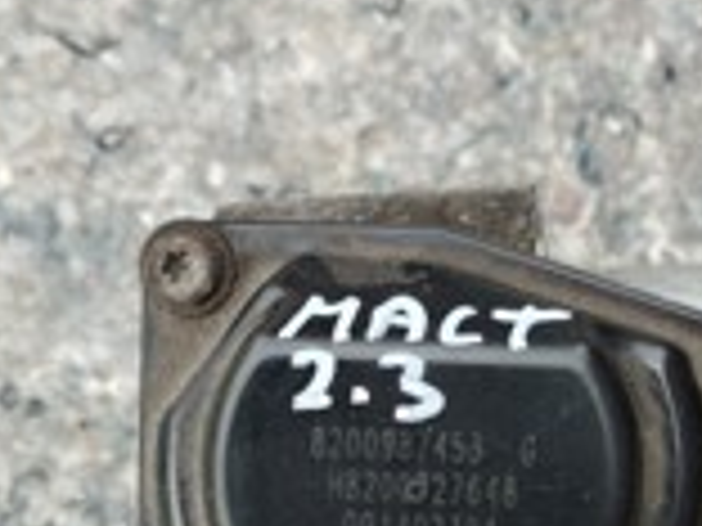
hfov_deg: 26.0
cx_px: 536
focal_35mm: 74
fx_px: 1501
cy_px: 432
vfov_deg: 19.7
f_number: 1.7
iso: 50
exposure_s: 1/100
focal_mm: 5.31
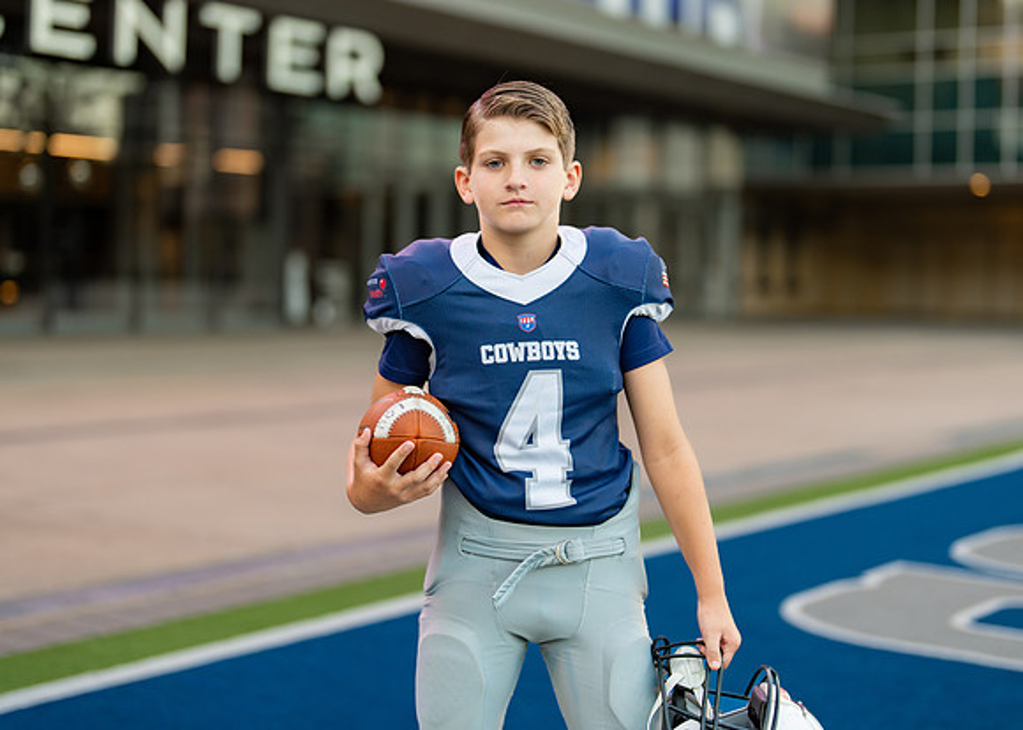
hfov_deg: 32.9
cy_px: 315
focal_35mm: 60
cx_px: 530
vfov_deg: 23.8
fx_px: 1734
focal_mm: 50
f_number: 1.2
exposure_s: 1/400
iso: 100
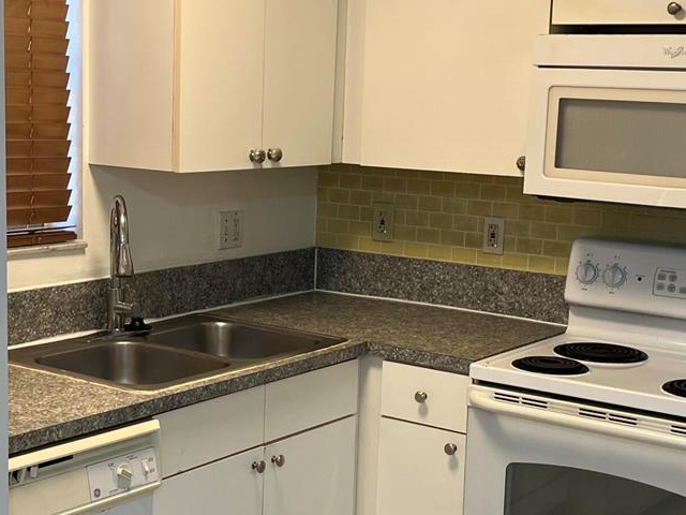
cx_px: 280
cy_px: 283
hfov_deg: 29.8
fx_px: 1288
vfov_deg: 22.6
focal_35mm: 65
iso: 100
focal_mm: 5.1
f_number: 1.6
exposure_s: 1/120
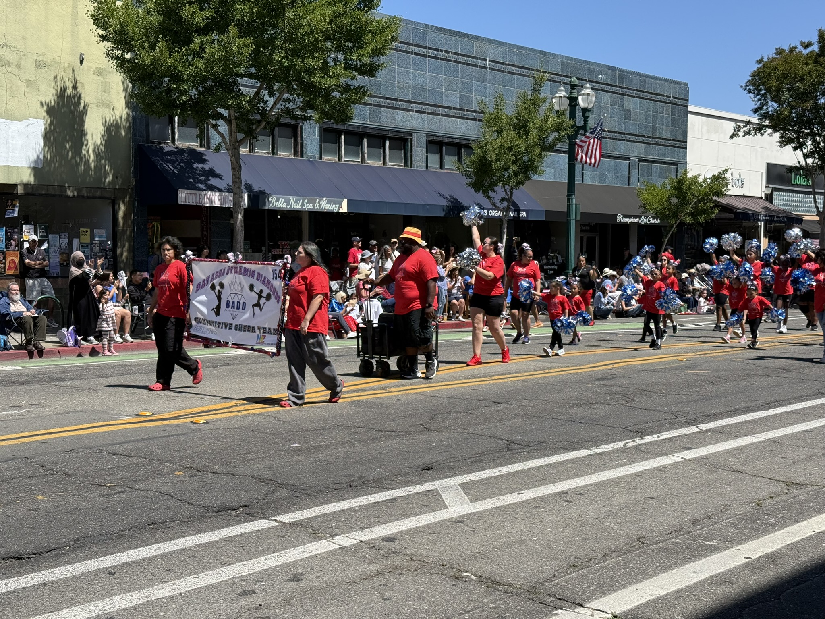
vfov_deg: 30.3
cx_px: 412
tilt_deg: -3.0
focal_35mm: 48
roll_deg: -0.8
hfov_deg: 39.7
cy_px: 310
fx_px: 1144
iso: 64
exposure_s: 1/2865
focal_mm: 6.76
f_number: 1.78
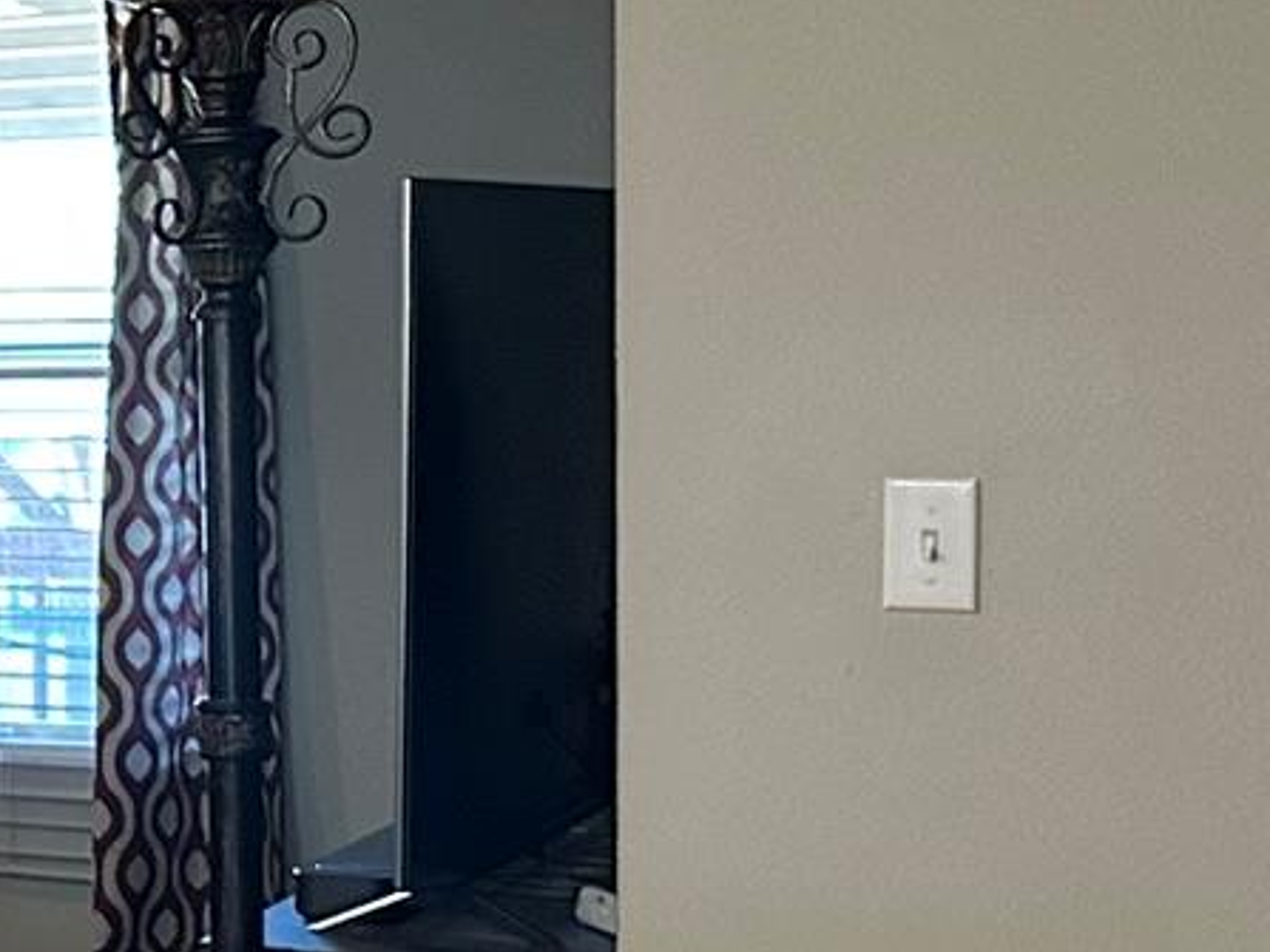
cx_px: -1435
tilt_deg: -2.0
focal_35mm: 110
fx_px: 4035
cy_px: 477
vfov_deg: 13.5
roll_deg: +1.6
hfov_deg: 14.3
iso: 320
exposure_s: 1/60
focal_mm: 6.86
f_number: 1.78
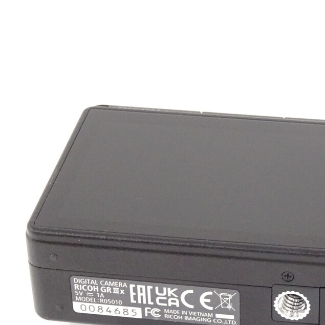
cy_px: 224
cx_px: 266
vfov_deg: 14.3
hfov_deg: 14.2
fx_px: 1296
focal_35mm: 122
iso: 1000
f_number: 5
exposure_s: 1/80
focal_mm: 12.42
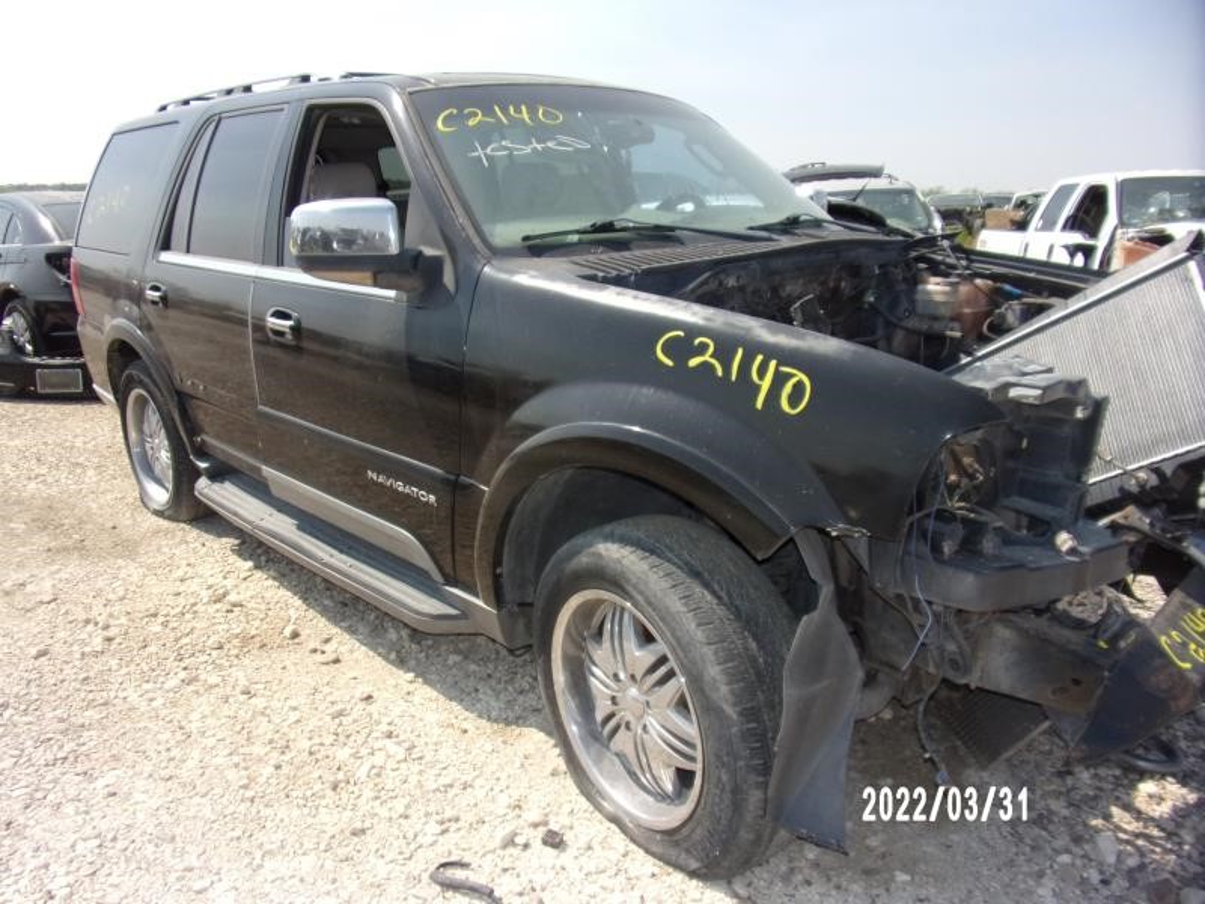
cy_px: 452
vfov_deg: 56.8
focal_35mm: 24
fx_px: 835
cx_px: 602
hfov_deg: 71.6
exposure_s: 1/950
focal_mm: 4.3
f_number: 3.3
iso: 80
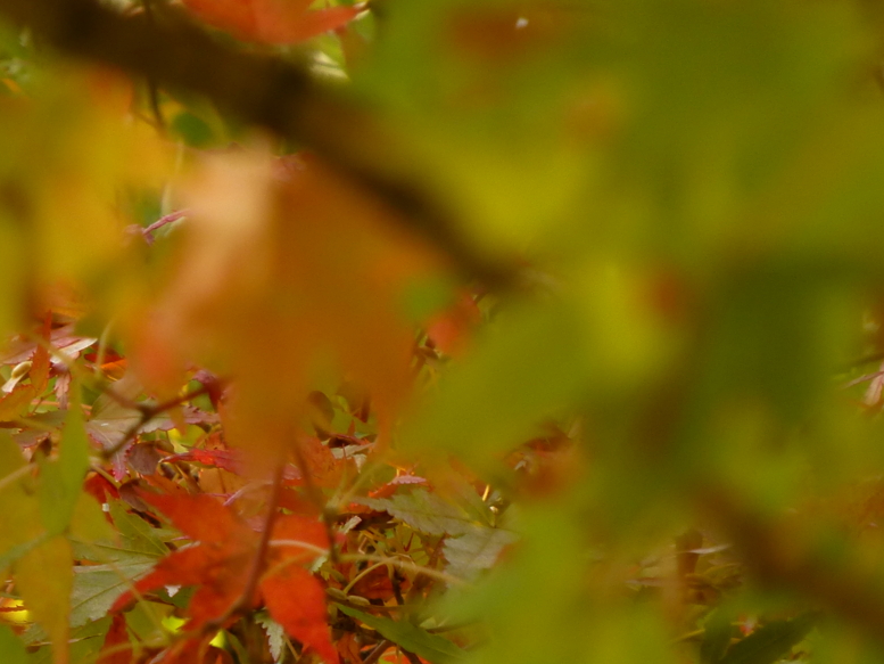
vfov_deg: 2.1
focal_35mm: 721
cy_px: 509
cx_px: 222
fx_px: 18415
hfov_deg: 2.7
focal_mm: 62.5
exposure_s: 1/60
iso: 100
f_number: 5.9
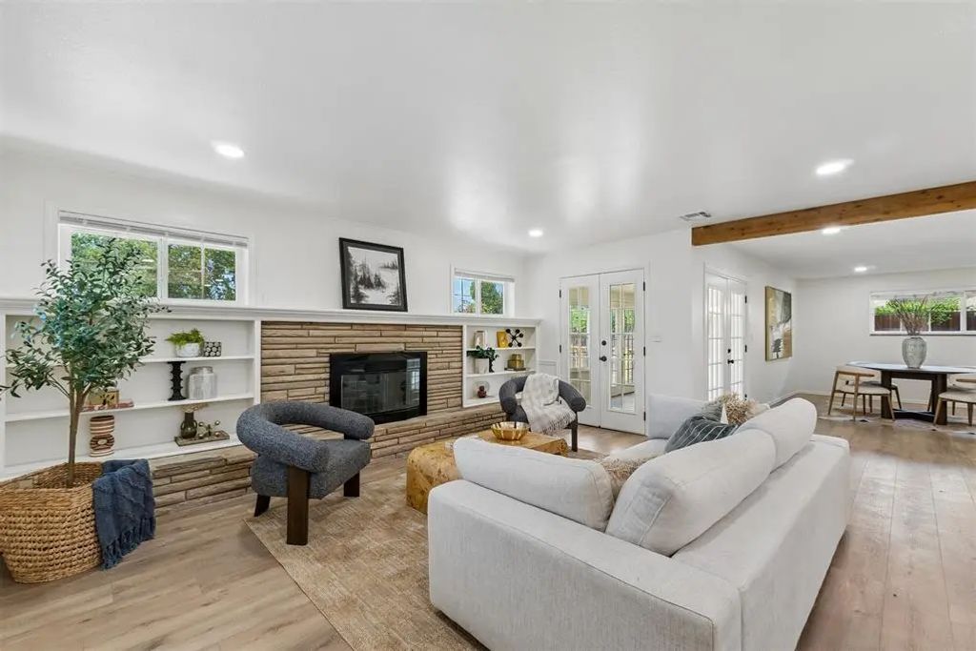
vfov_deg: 77.3
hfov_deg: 100.4
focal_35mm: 15
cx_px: 488
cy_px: 326
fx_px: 407
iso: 200
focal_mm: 10
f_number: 8
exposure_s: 1/30
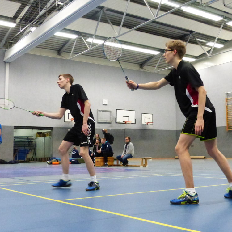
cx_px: 139
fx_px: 356
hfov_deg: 35.9
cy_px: 116
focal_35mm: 47
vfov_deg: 36.1
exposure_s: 1/100
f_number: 3.2
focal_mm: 7
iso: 1600
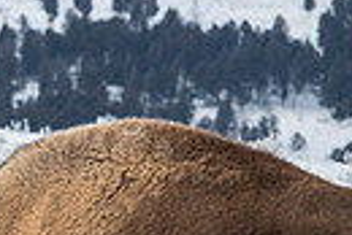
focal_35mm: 1027
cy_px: 127
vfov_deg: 1.3
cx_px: -319
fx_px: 10053
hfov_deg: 2.0
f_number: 9
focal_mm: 160
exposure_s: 1/500
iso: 200
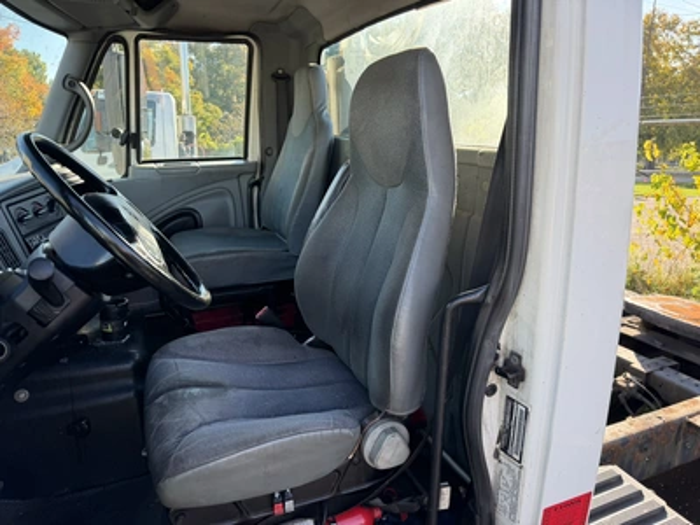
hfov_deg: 71.6
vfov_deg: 56.8
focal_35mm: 24
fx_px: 485
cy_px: 262
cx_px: 350
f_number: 1.78
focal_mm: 6.76
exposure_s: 1/555
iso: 100
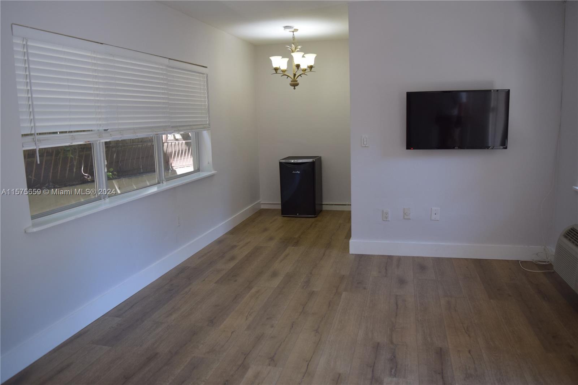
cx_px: 289
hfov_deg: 67.4
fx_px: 433
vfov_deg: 47.9
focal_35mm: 27
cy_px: 192
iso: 800
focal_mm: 18
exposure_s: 1/250
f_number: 3.5
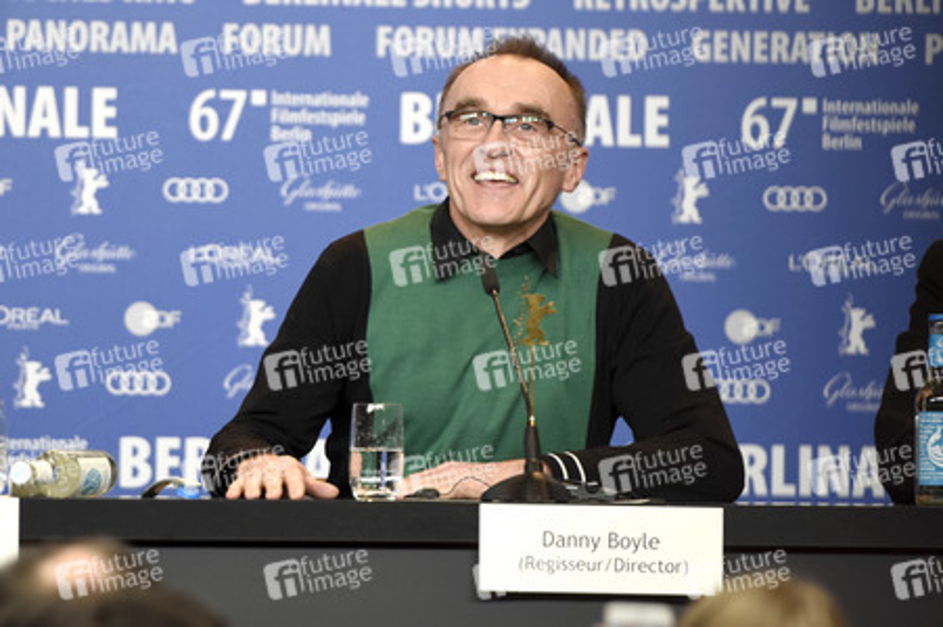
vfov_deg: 4.6
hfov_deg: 6.9
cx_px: 472
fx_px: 7852
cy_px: 314
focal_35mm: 300
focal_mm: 200
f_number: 3.2
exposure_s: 1/250
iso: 800
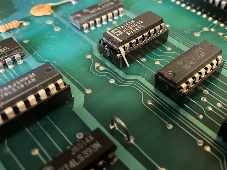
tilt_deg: -45.2
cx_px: 114
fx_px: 184
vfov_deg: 49.7
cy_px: 85
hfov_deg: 63.4
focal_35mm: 28
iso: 640
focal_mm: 3.99
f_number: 1.8
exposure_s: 1/24
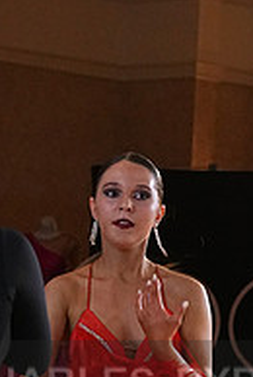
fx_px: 3792
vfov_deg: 5.7
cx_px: 79
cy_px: 406
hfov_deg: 3.8
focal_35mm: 361
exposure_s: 1/200
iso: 5000
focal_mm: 81
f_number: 7.1
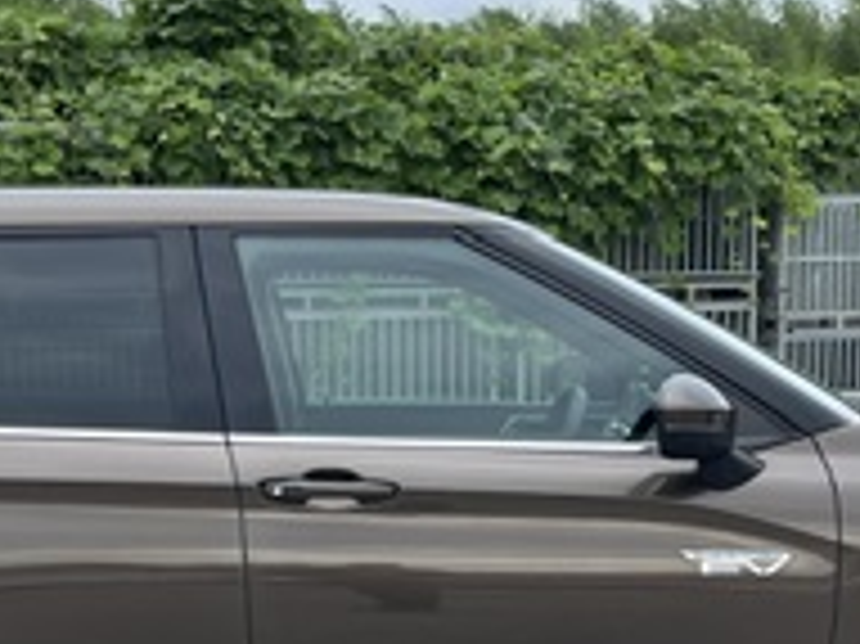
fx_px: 2160
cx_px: 347
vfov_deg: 16.7
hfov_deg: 22.5
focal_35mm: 87
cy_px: 603
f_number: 1.6
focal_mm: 5.1
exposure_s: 1/1225
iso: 50
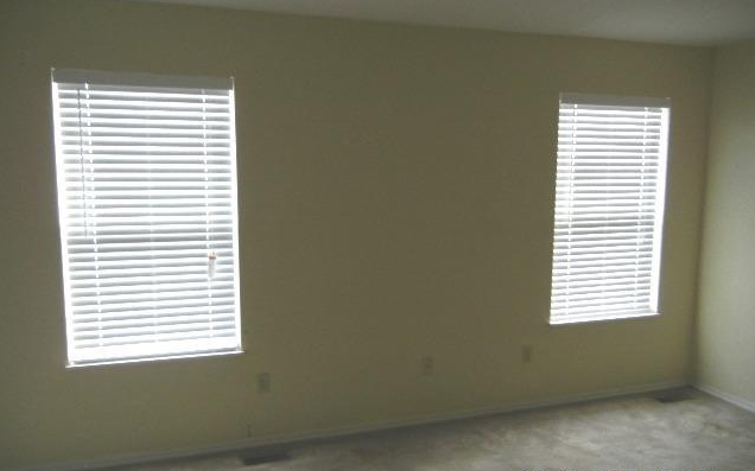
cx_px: 379
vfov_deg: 39.4
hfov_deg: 59.7
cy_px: 259
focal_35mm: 32
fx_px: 658
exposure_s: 1/30
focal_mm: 5.4
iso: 349
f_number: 3.5
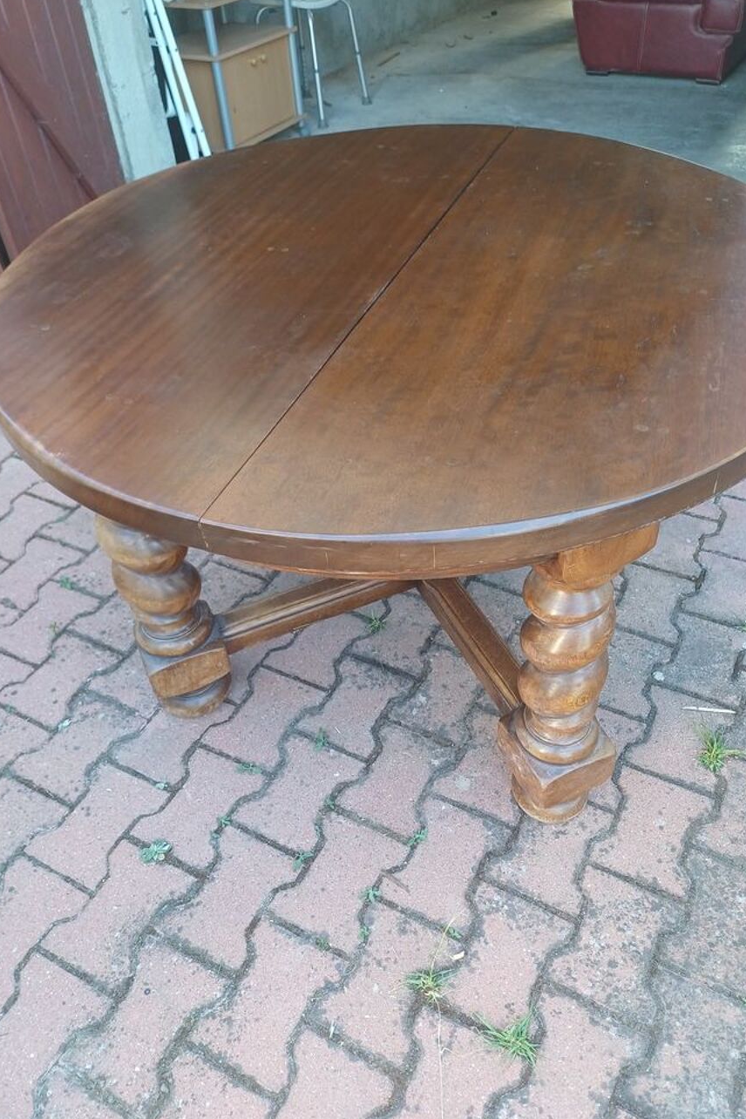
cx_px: 417
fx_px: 839
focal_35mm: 27
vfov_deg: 67.4
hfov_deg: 47.8
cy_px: 546
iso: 100
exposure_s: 1/50
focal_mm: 4.65
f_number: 1.8
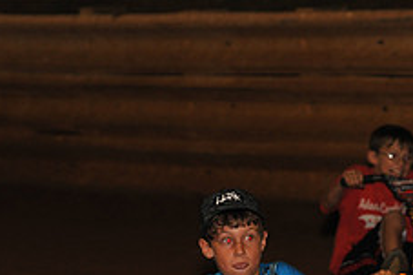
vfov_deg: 2.7
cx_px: 287
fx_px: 5869
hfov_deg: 4.0
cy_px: 308
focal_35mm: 512
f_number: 6.3
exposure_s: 1/250
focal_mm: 200
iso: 800
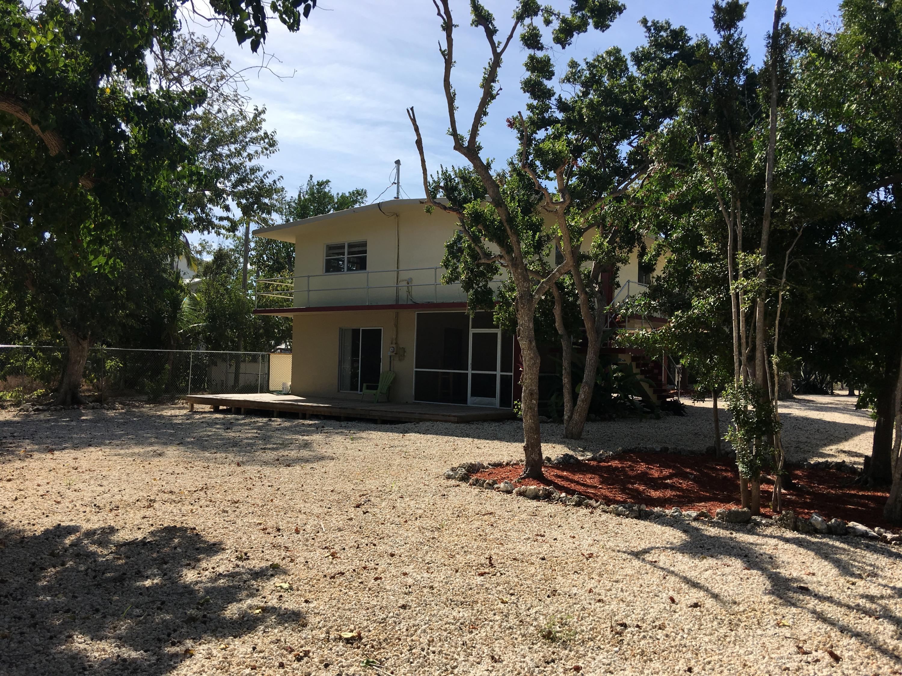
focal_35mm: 29
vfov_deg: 48.2
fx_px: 756
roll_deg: -1.0
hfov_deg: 61.7
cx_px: 451
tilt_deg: +2.8
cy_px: 338
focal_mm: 4.15
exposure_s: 1/1709
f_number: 2.2
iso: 25
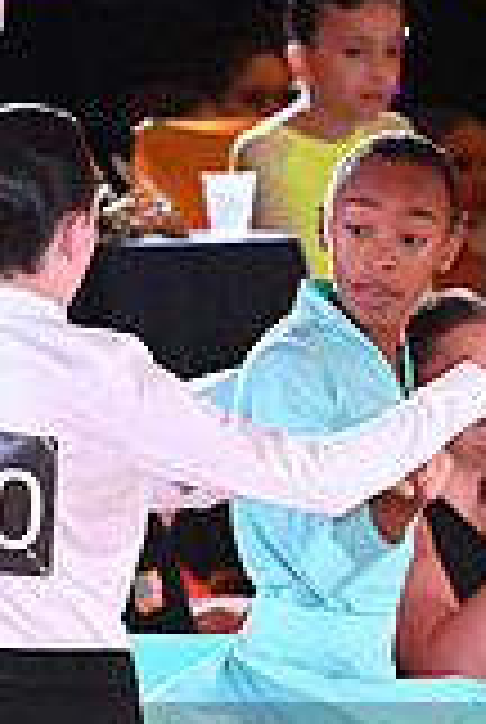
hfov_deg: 2.5
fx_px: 11250
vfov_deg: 3.7
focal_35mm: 558
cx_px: 243
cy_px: 818
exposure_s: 1/400
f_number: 4.5
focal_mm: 200
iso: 5000
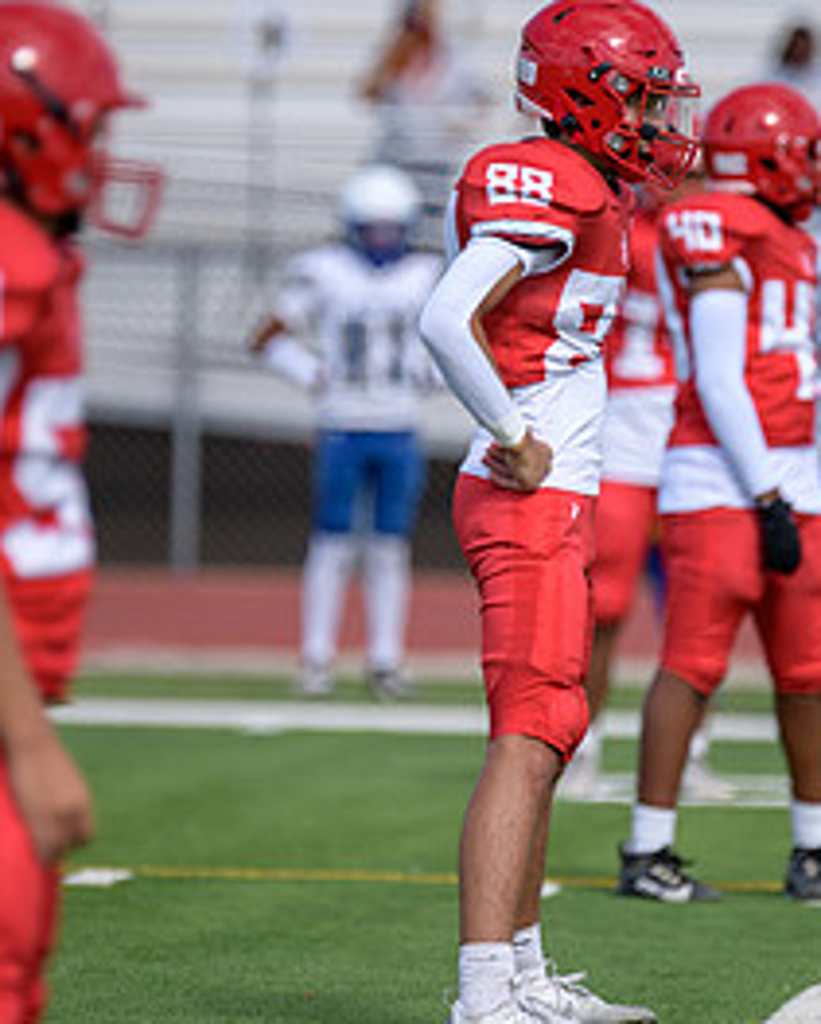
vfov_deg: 3.1
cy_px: 442
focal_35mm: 620
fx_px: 18799
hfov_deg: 2.5
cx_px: 529
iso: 200
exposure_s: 1/3200
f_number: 2.8
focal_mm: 300
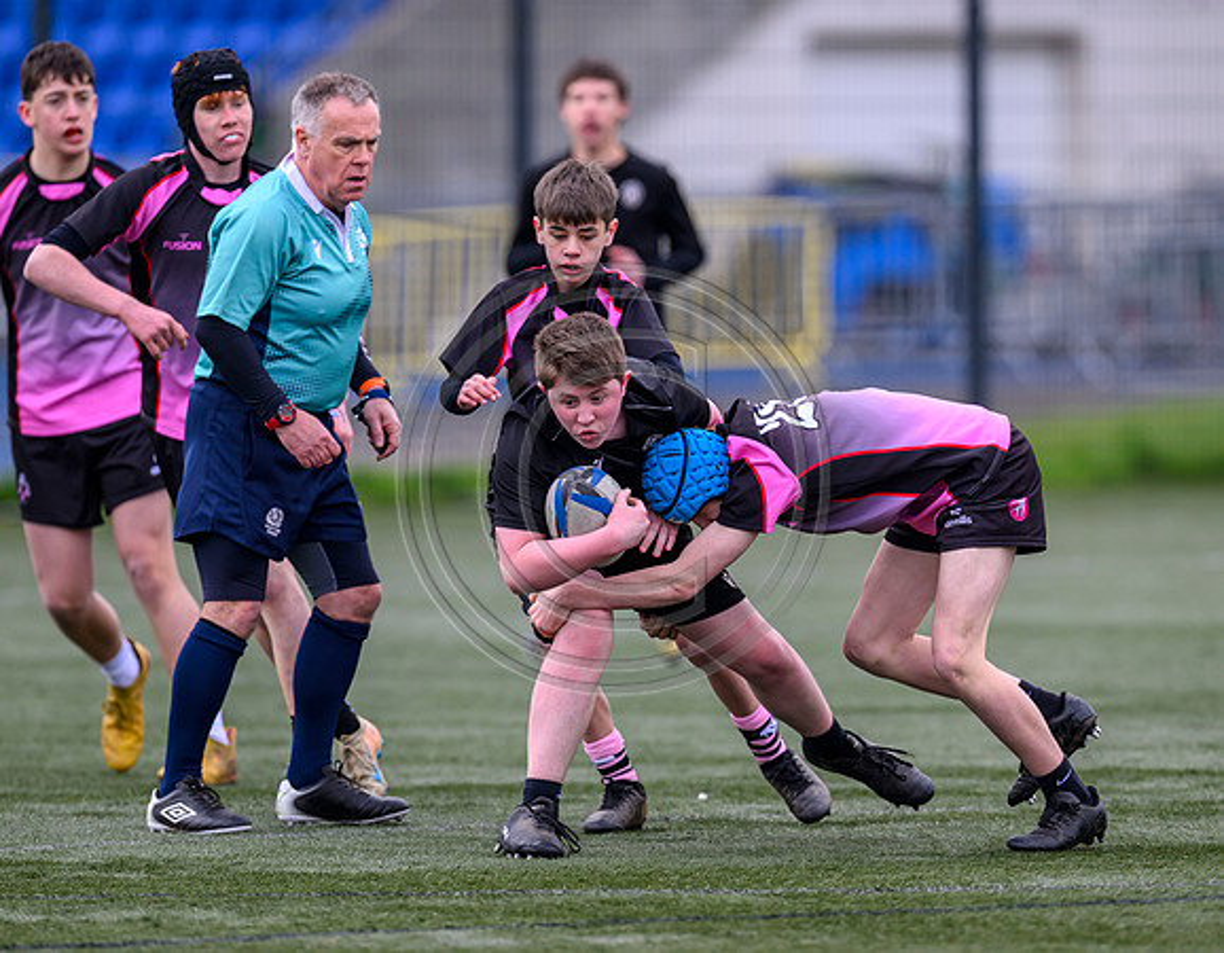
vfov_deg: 3.0
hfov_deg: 3.8
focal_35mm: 509
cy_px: 514
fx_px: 18239
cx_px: 803
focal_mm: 400
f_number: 3.5
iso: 640
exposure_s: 1/2000
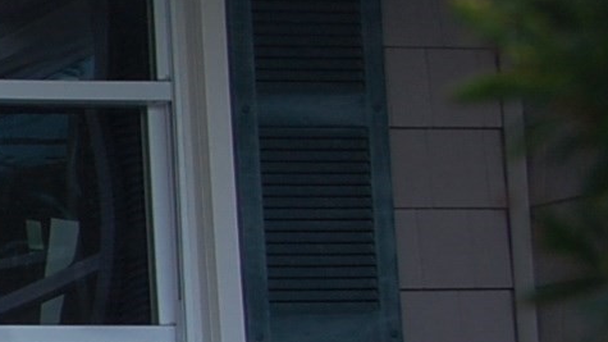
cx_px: -786
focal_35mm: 134
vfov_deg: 8.9
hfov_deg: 12.8
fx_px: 2160
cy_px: 438
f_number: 6.3
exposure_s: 1/160
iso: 200
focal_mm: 18
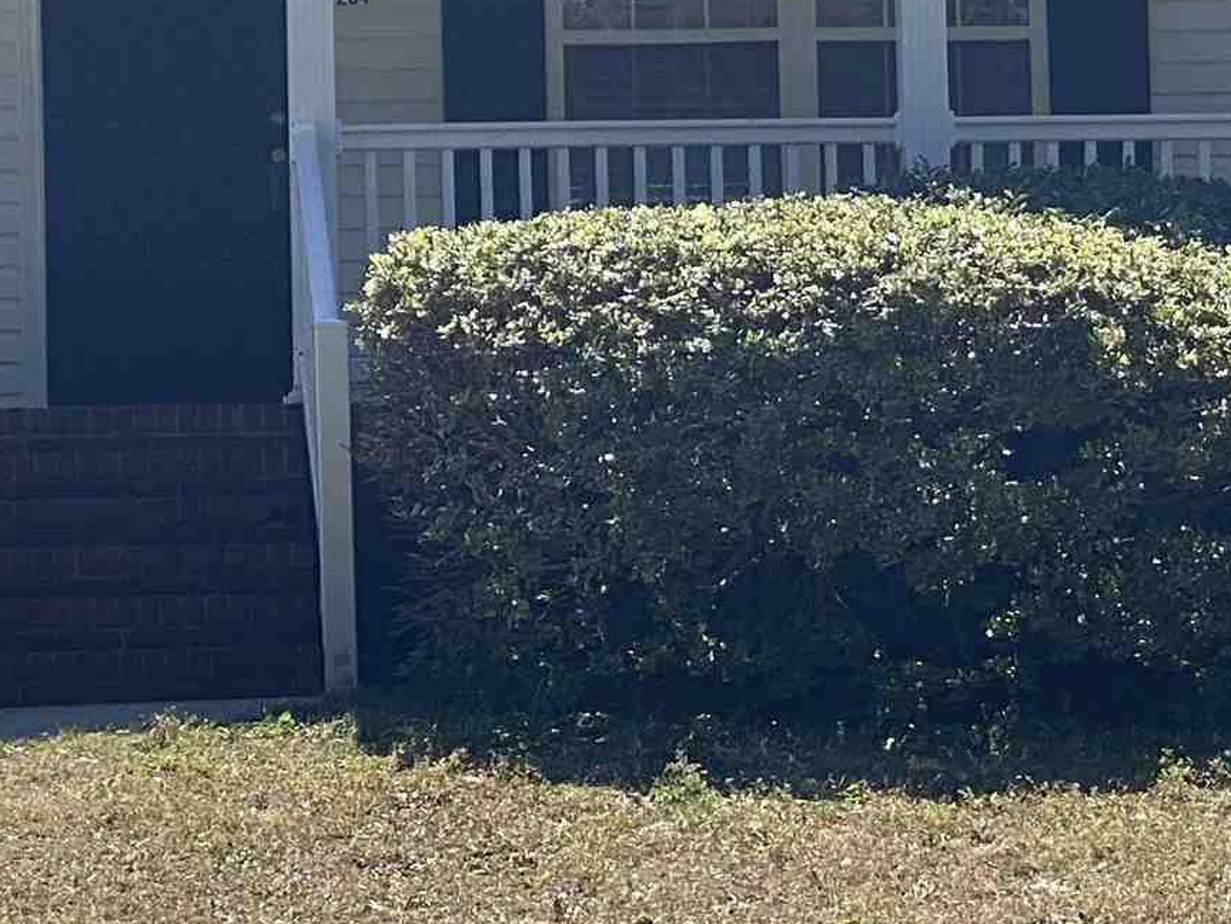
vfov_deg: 8.0
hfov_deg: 10.7
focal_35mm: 185
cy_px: 461
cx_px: 746
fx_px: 6582
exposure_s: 1/1845
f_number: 2
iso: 20
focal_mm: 6
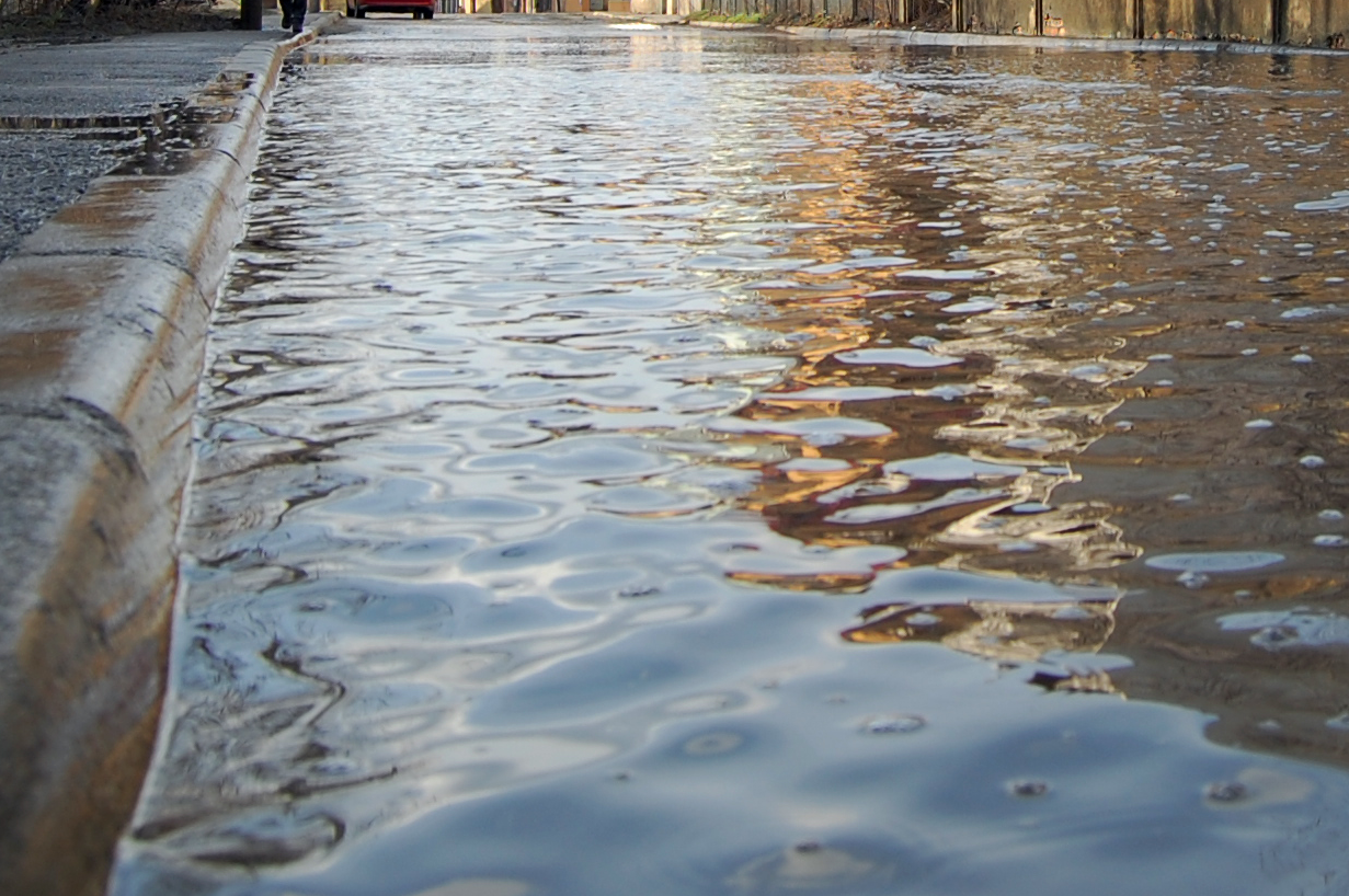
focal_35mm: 66
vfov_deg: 19.4
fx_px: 2471
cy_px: -172
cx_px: 998
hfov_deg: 30.1
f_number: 6.3
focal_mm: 18
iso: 200
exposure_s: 1/250
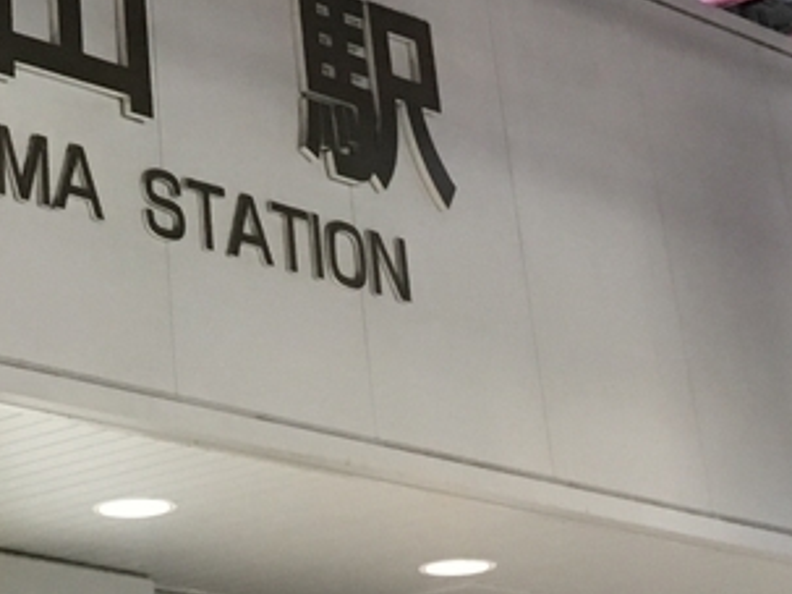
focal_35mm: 115
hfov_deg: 16.7
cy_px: -502
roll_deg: +2.9
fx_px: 2630
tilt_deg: +33.4
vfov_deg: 11.8
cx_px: -37
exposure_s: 1/30
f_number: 2.2
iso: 125
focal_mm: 4.15
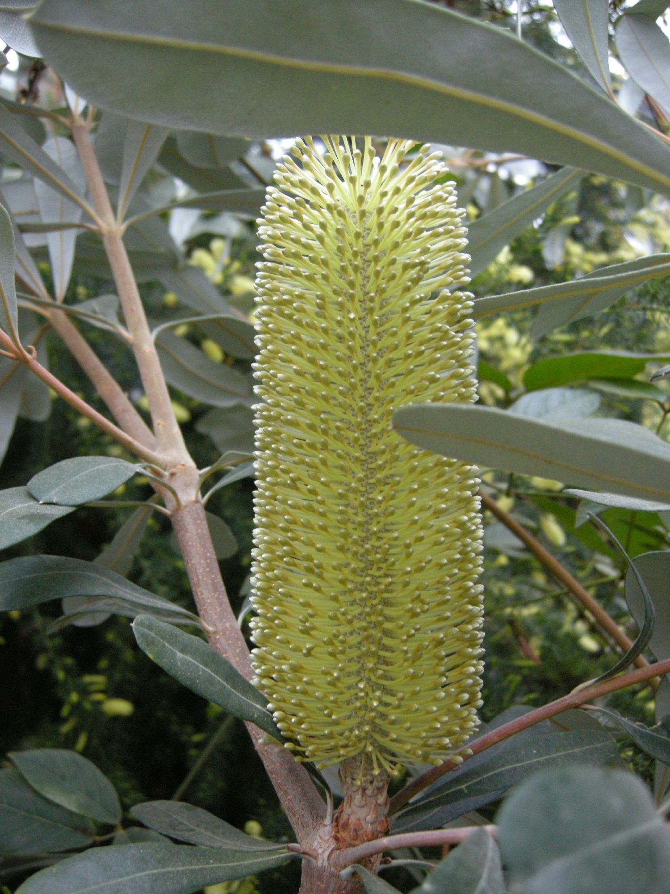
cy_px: 447
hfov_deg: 40.7
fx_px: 903
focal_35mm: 35
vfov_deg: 52.6
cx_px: 335
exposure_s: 1/29.8
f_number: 2.7
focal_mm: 7.5
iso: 400
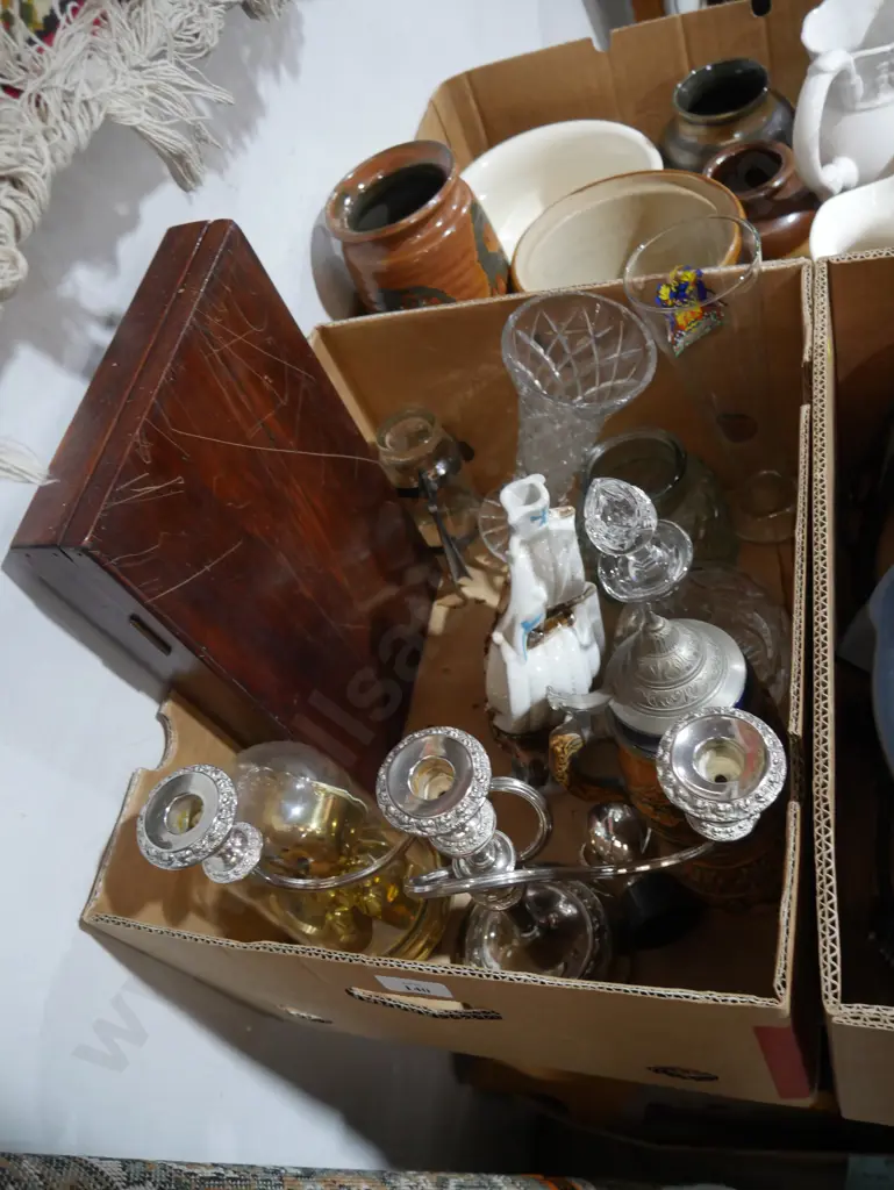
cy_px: 595
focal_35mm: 28
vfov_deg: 63.4
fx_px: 963
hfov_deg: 49.8
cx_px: 447
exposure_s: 1/60
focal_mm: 14
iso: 1250
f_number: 3.5
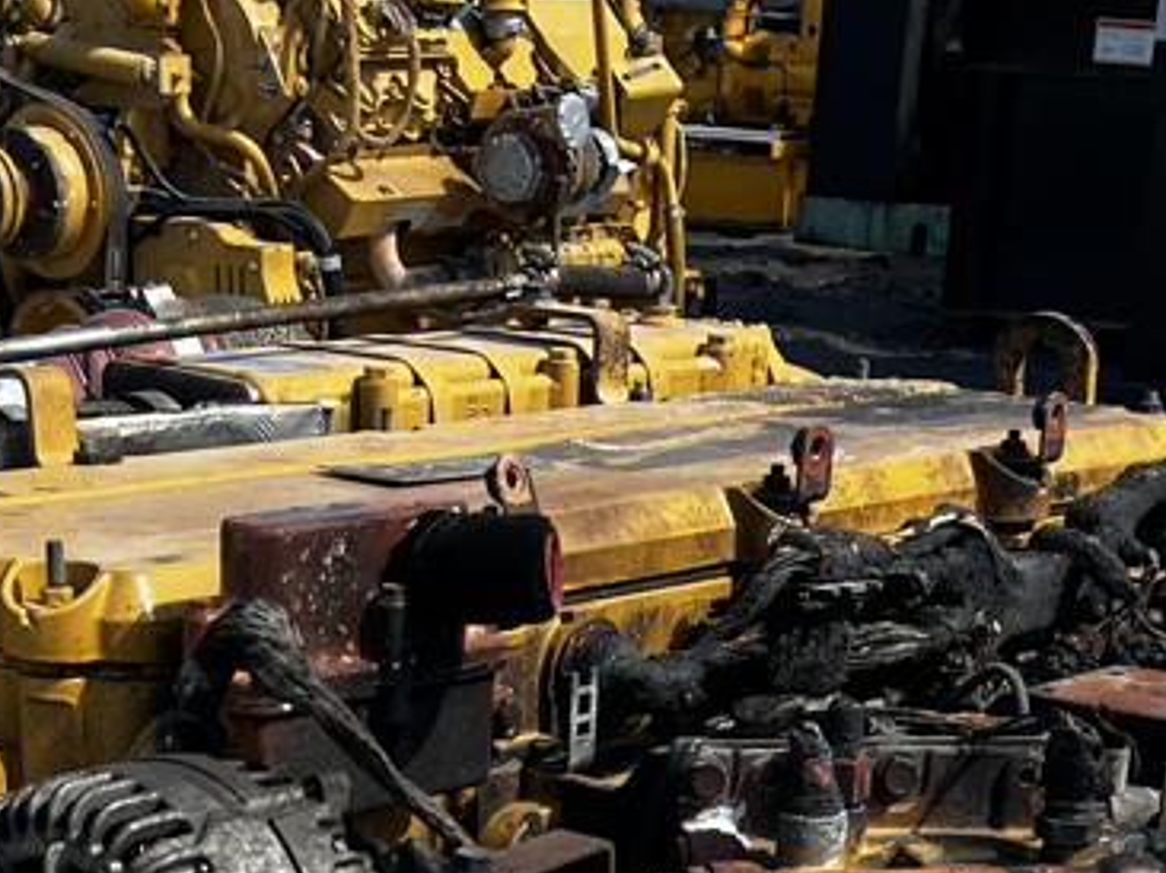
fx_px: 3063
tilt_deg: -26.8
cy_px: 1501
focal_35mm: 91
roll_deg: -0.4
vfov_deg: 14.5
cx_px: 564
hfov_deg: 21.6
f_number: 1.5
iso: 50
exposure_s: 1/1838
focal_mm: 5.7
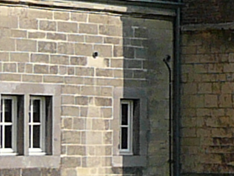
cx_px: 559
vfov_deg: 5.7
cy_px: 60
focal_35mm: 261
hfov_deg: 7.1
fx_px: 1764
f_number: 5
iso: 80
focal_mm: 5.2
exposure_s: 1/400
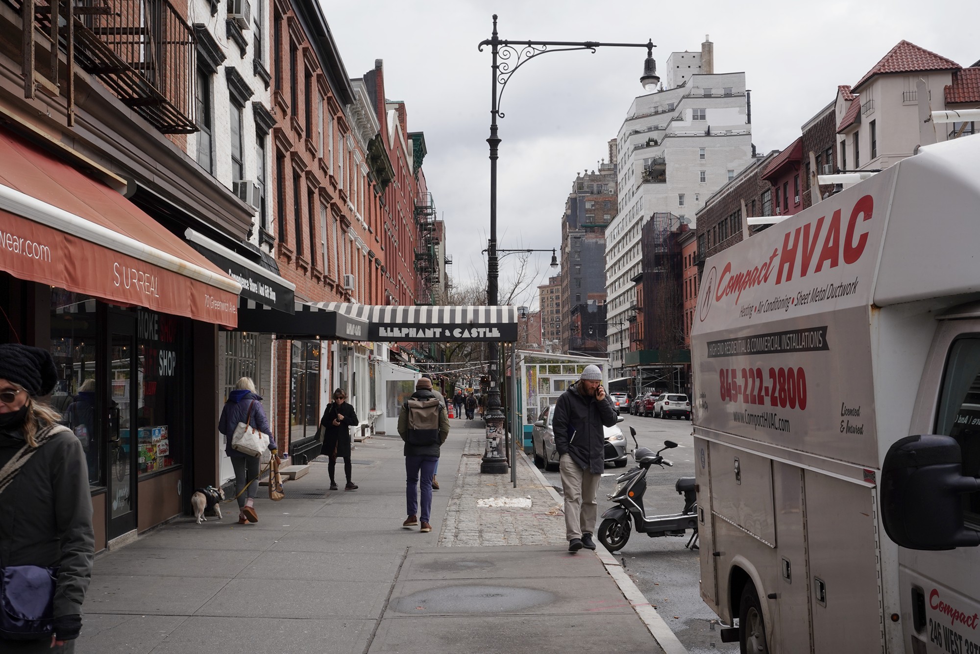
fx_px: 1089
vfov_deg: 33.4
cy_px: 327
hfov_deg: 48.5
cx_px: 490
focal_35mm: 40
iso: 400
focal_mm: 40
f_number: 20
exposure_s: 1/100
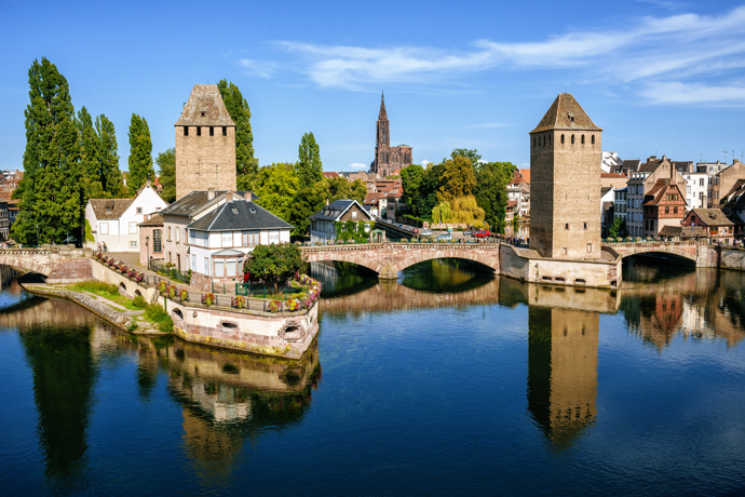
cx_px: 372
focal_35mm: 35
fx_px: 724
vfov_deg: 37.9
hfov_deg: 54.4
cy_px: 248
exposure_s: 1/640
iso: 100
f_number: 5
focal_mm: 35
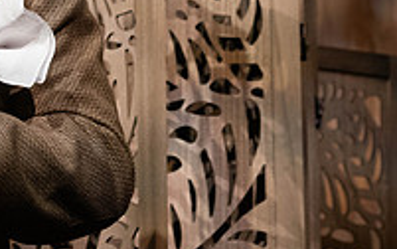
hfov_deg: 5.1
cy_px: -40
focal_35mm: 411
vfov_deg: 3.2
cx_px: -229
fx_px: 4451
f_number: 6.3
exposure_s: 1/250
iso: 4000
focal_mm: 120
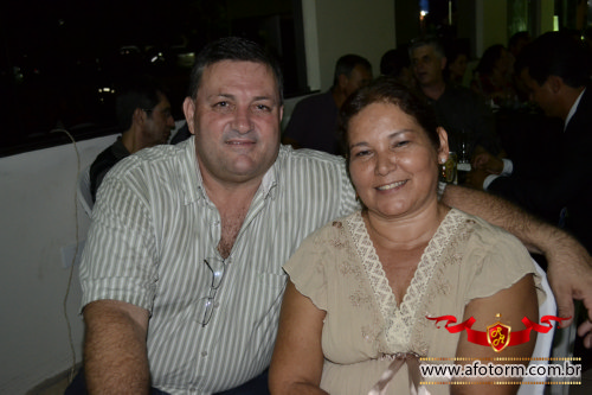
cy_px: 198
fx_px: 592
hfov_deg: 53.1
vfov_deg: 36.8
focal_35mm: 36
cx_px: 296
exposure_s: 1/60
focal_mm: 24
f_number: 4
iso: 1800
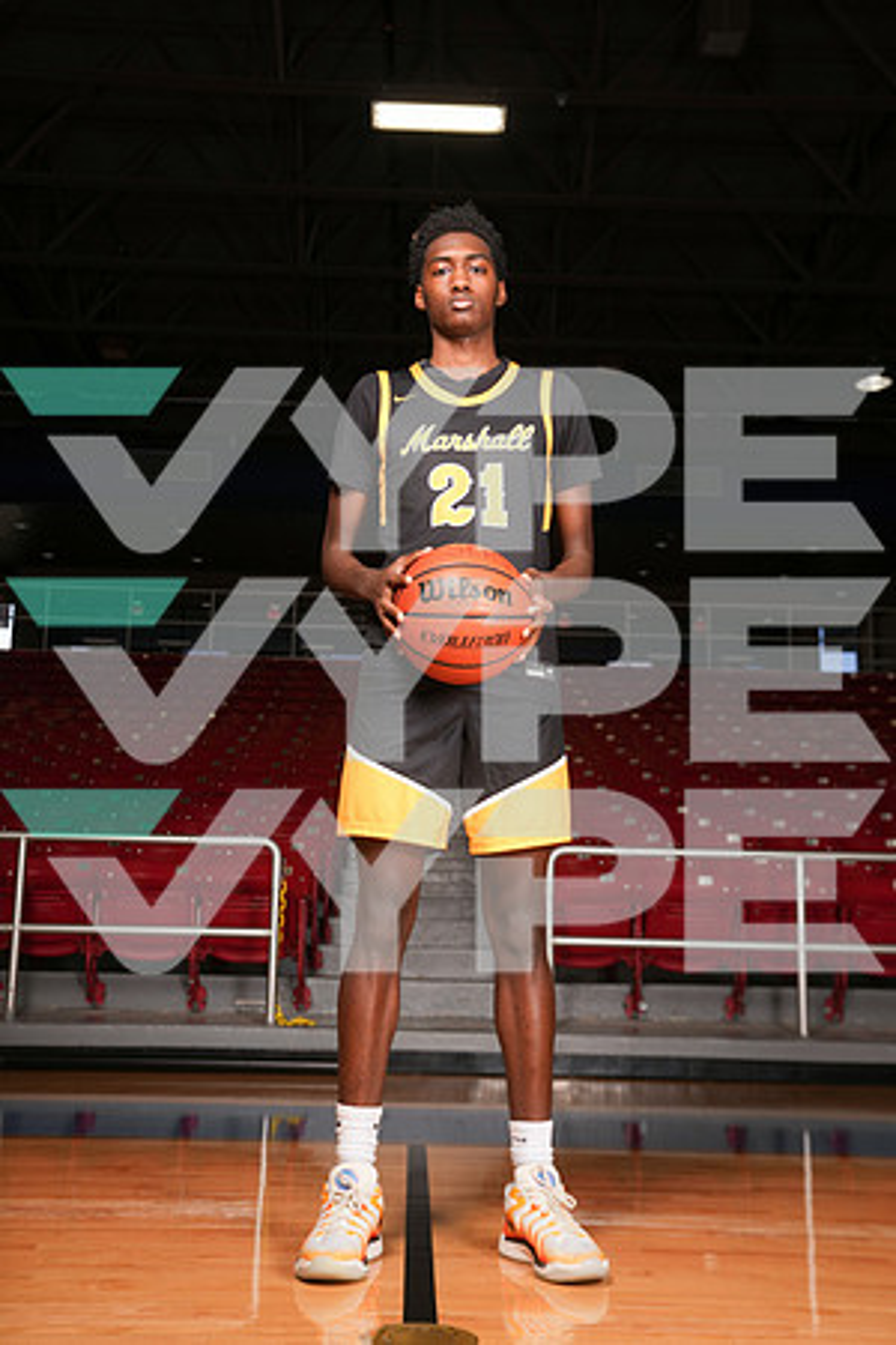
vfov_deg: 49.6
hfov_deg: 34.2
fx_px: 1456
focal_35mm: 39
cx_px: 448
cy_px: 672
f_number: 5.6
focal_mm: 39
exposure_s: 1/200
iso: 250
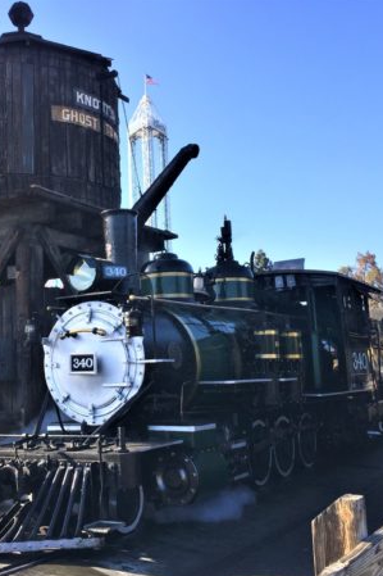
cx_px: 113
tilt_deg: +7.6
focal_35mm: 41
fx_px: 655
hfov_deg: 32.2
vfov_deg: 47.4
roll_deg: -0.1
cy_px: 286
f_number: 2.2
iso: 32
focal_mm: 4.15
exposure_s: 1/920
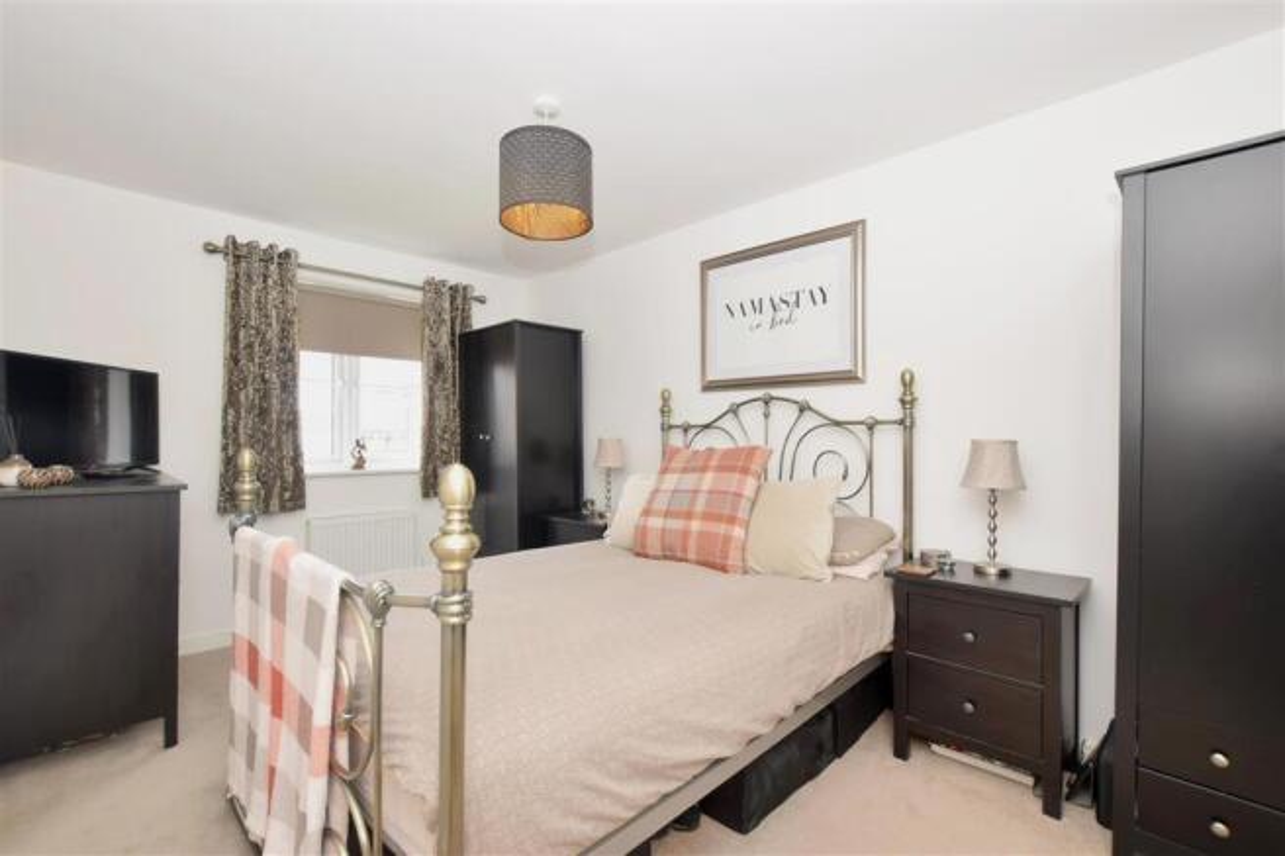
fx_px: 535
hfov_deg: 100.4
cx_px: 642
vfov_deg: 77.3
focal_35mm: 15
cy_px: 428
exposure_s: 1/5
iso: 500
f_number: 8
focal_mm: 10
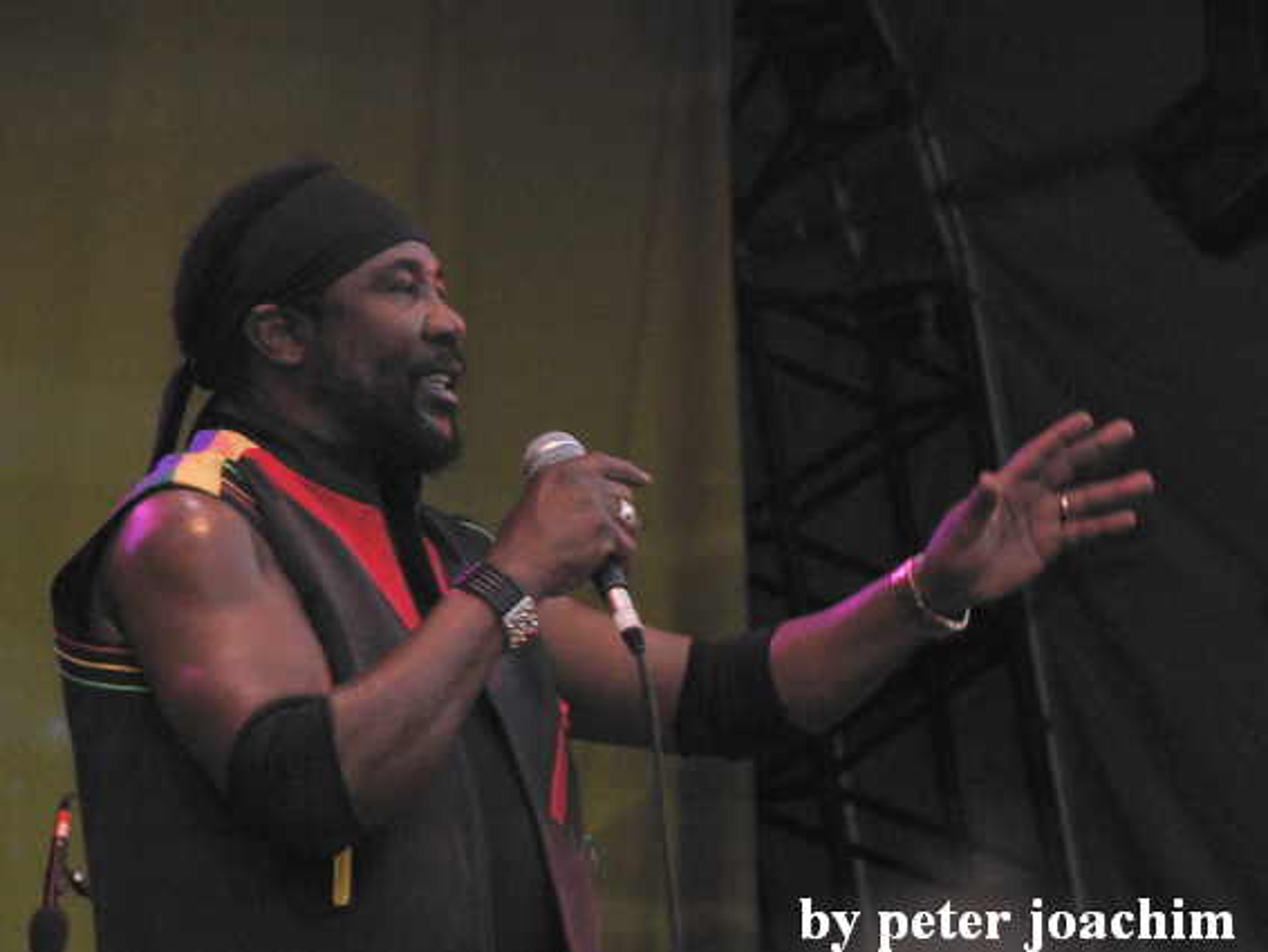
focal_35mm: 199
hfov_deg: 9.9
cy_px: 476
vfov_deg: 7.5
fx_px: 7293
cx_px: 634
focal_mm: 34.2
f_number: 3.3
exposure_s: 1/60
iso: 400
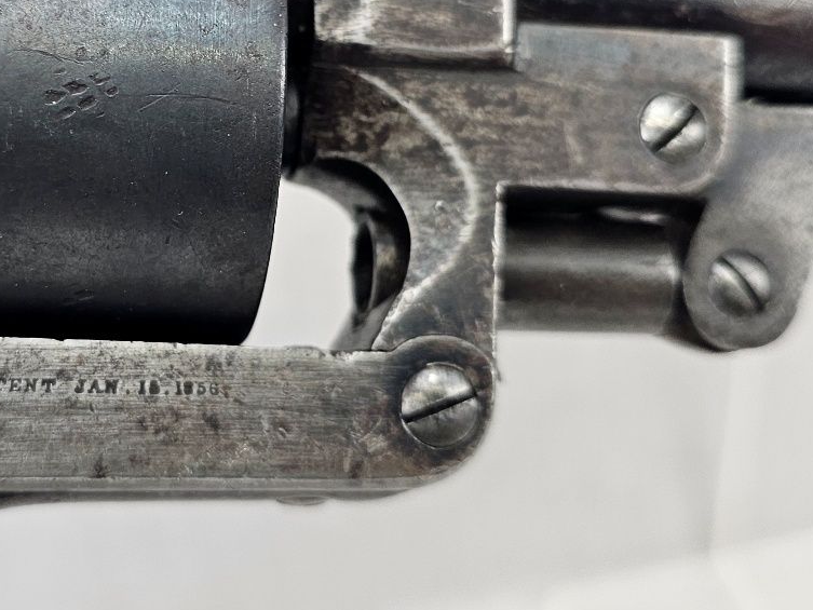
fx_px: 1292
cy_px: 137
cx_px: 167
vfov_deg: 26.2
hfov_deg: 33.9
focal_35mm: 55
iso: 80
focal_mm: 6.3
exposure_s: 1/100
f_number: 1.7
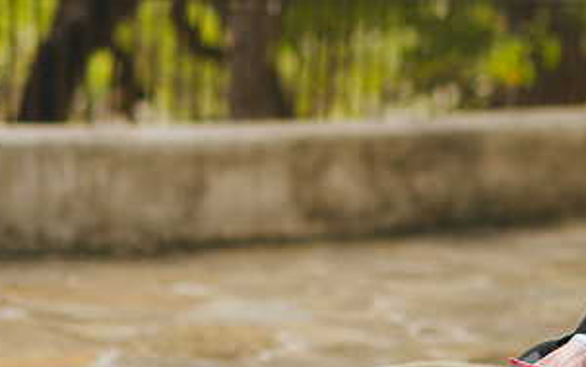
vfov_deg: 7.1
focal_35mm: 184
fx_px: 2940
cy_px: 186
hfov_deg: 11.4
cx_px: 446
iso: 640
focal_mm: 85
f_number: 2
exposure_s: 1/3200
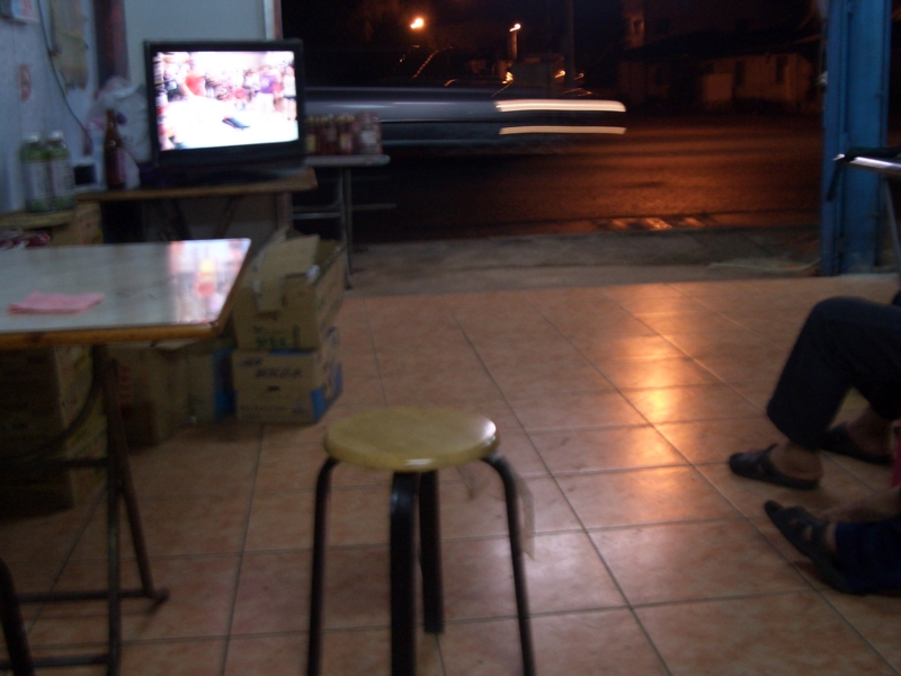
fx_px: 1067
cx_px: 450
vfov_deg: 35.1
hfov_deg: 45.8
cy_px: 338
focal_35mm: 41
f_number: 2.8
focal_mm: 6.8
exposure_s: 1/8
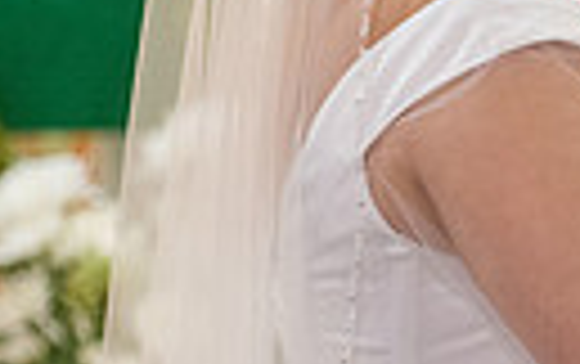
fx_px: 11253
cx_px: 1012
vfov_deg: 1.9
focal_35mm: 711
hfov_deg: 2.9
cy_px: 83
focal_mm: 155
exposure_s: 1/160
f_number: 2.8
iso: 2000
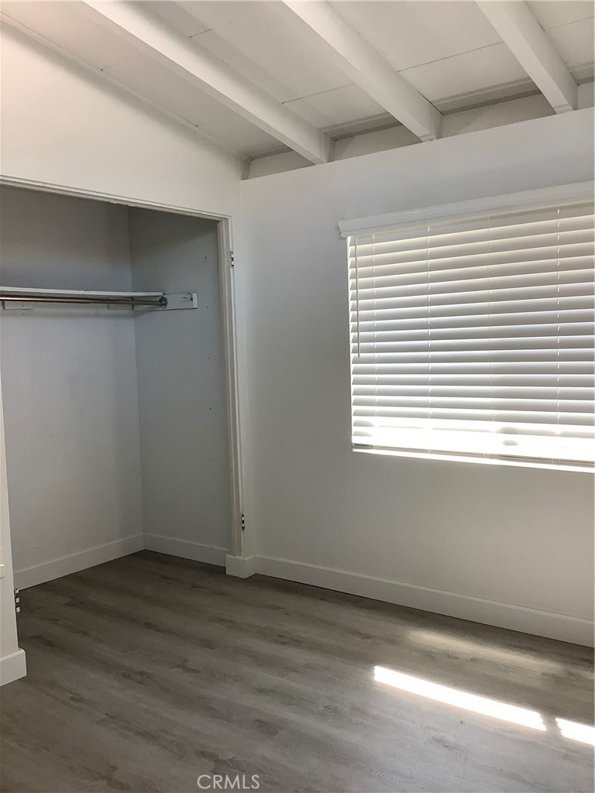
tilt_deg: -4.7
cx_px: 298
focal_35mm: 31
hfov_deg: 45.4
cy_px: 396
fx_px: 710
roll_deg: +2.3
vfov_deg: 58.4
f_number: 2.4
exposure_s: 1/60
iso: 50
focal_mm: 3.3
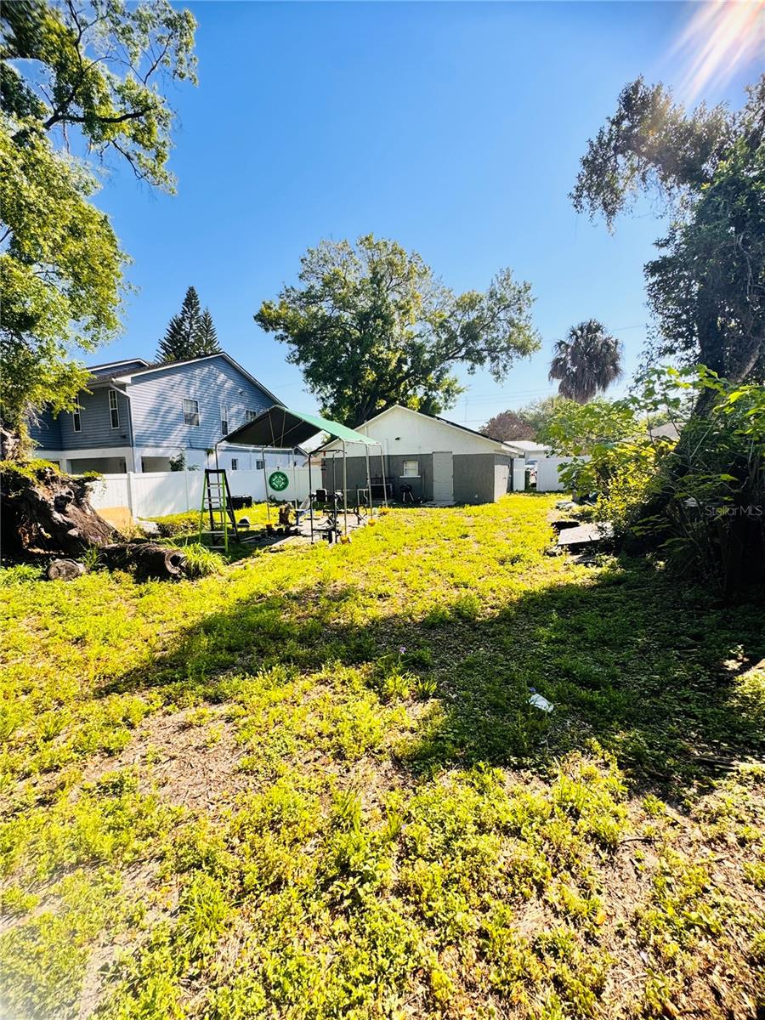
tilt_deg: -5.4
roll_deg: -0.4
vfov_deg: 102.1
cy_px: 510
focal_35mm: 14
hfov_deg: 85.7
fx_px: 413
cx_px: 382
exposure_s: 1/993
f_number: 2.2
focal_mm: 2.22
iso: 50
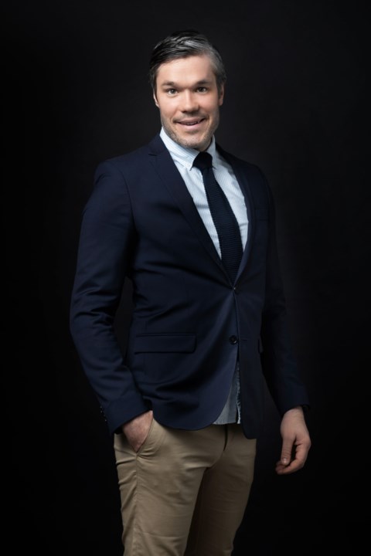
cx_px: 186
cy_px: 278
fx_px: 1082
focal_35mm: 70
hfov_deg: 19.5
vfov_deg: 28.8
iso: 64
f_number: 6.3
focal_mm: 70
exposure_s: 1/200
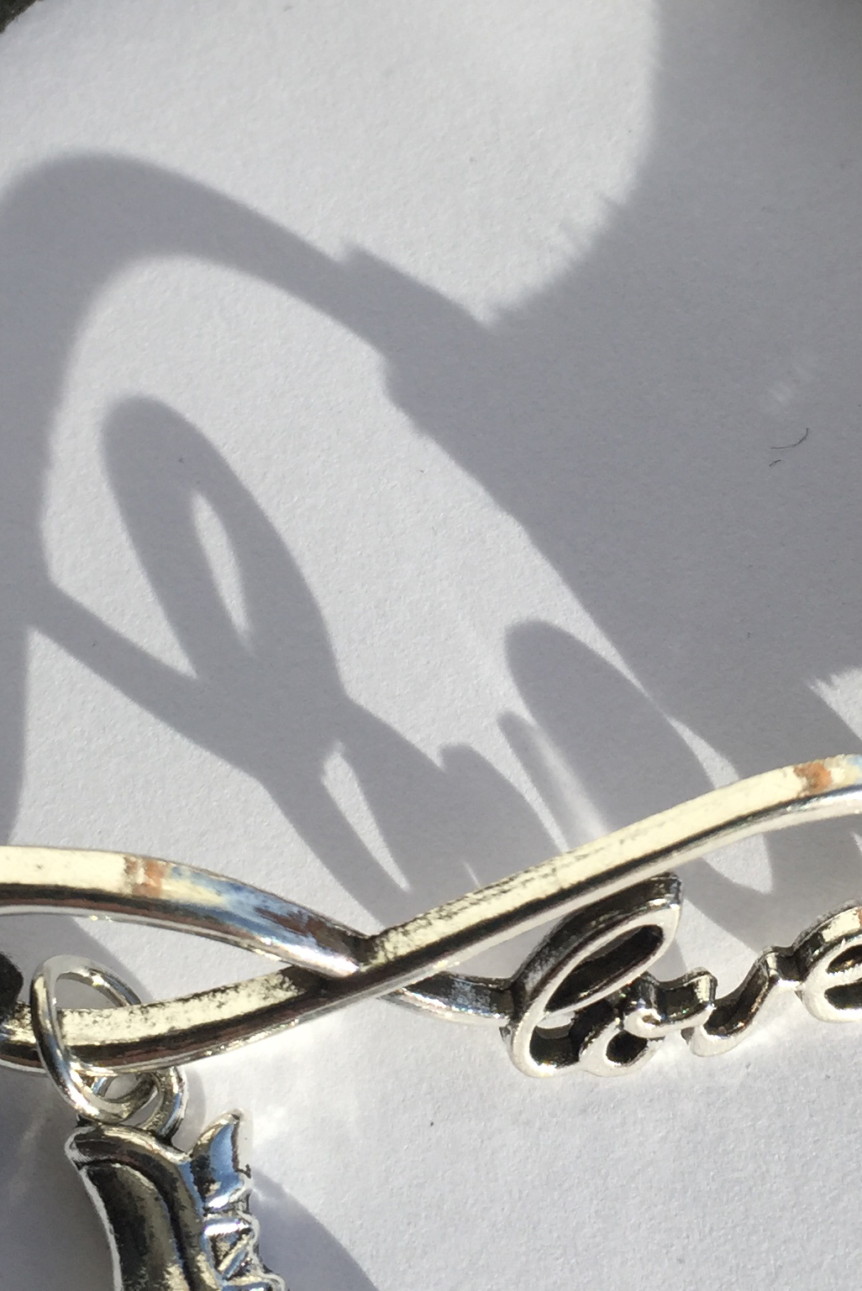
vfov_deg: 31.3
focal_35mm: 64
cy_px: 485
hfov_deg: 21.2
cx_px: 529
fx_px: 2297
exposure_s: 1/1276
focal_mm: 4.15
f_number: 2.2
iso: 32
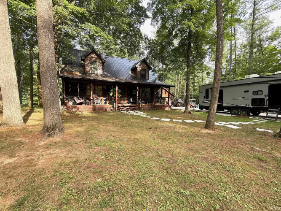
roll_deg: -1.4
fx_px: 114
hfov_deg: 102.1
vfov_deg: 85.7
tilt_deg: -4.1
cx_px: 140
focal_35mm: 14
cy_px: 106
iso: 50
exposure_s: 1/120
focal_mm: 2.22
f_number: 2.2
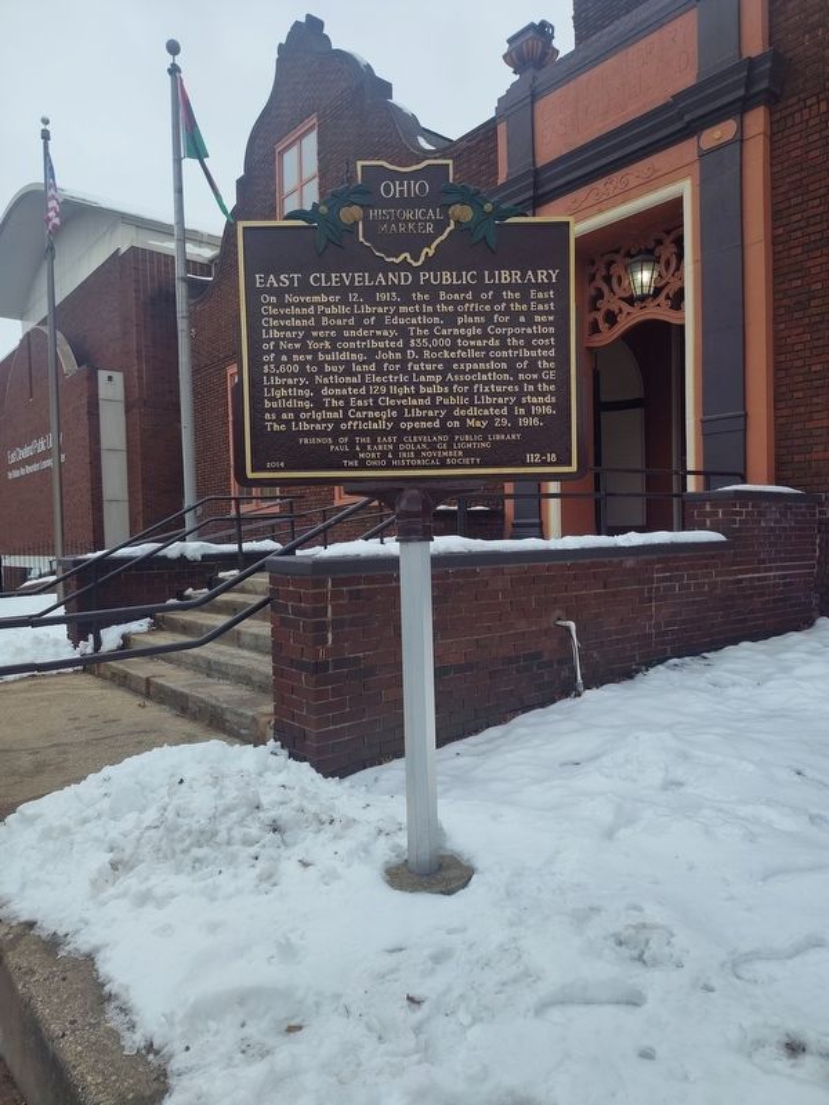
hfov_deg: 58.9
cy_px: 552
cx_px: 414
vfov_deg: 73.9
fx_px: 734
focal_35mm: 23
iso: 113
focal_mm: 5.56
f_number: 1.8
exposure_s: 1/200
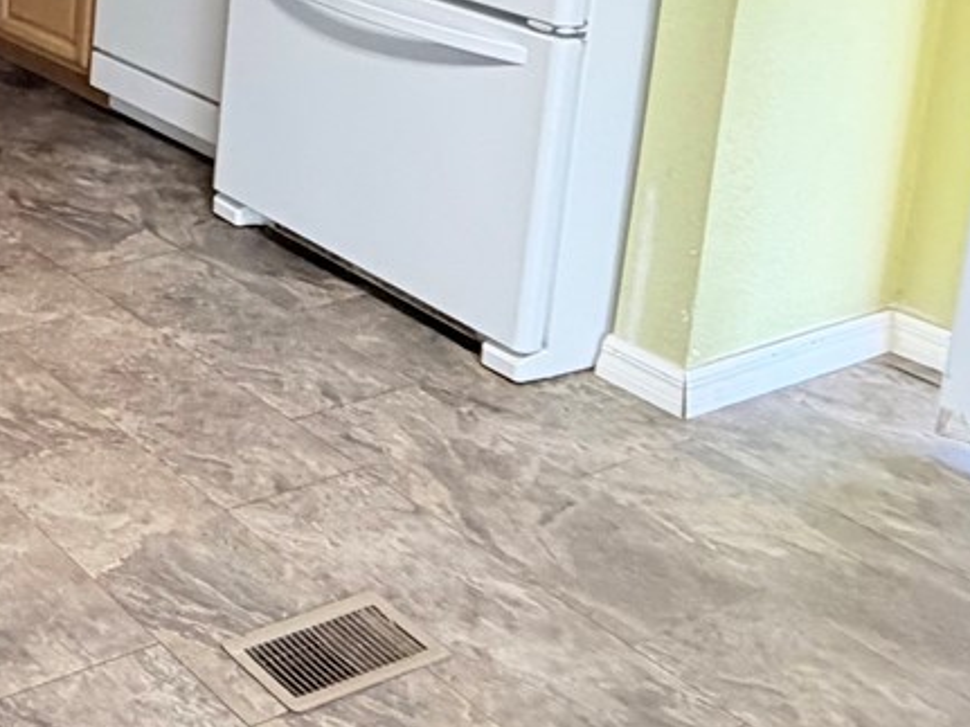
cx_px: -308
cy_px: -137
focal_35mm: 52
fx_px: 1457
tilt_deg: -10.7
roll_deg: +0.1
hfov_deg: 29.3
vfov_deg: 25.3
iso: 250
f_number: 2.2
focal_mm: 2.22
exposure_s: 1/60
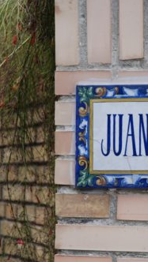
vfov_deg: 13.0
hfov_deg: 7.3
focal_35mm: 166
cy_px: 131
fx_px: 1157
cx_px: 146
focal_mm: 70
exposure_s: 1/250
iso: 200
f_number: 4.5
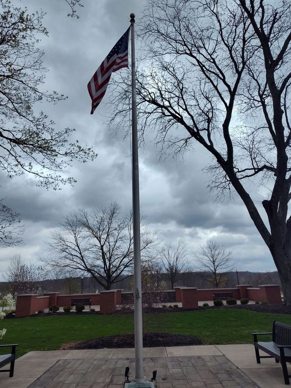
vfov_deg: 73.9
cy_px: 194
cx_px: 146
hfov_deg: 58.9
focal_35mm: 23
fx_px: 258
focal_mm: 5.56
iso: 100
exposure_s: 1/1938
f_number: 1.8
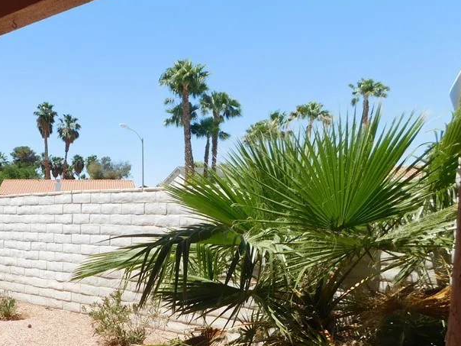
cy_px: 275
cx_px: 106
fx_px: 519
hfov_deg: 45.9
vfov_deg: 35.7
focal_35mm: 39
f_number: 3
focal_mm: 4
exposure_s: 1/1250
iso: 125
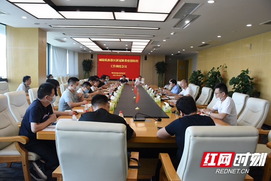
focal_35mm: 27
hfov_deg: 67.4
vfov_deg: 47.9
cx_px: 136
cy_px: 90
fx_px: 203
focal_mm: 18
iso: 1000
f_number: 5.6
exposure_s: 1/125
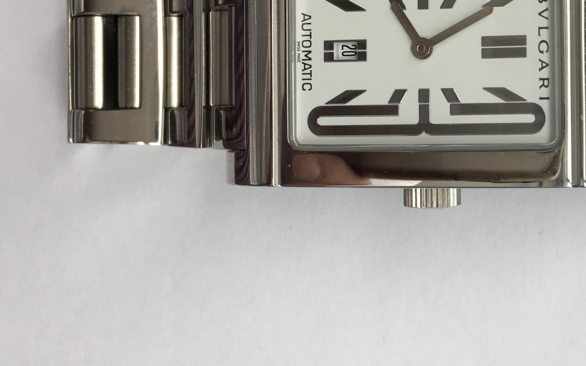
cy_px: 96
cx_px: 508
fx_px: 974
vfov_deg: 21.1
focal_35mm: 61
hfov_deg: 32.1
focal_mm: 4.15
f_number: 2.2
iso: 40
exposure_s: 1/120
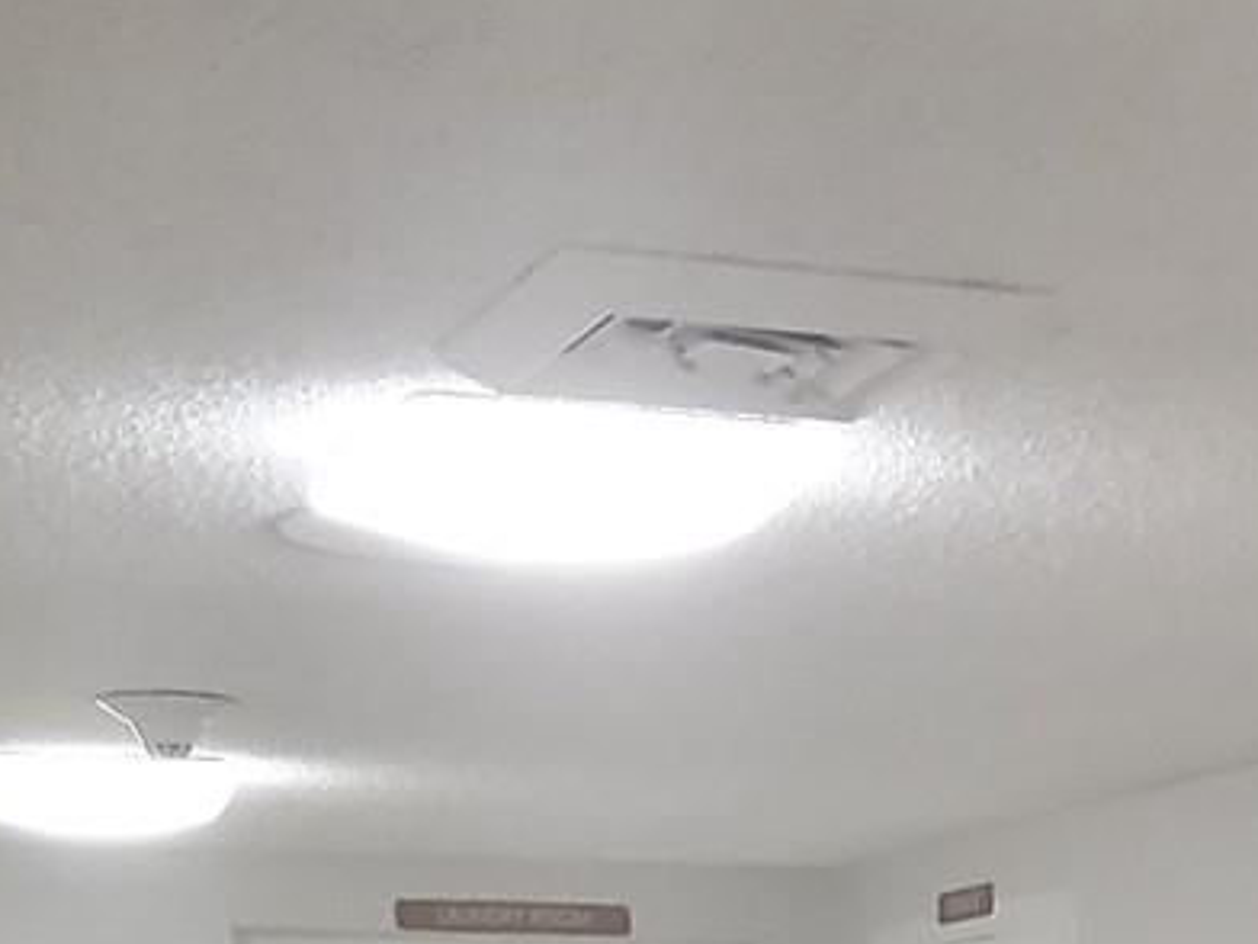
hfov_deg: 18.1
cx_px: 1252
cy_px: 1792
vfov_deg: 12.5
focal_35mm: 106
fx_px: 3852
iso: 200
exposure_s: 1/40
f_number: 2
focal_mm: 3.08
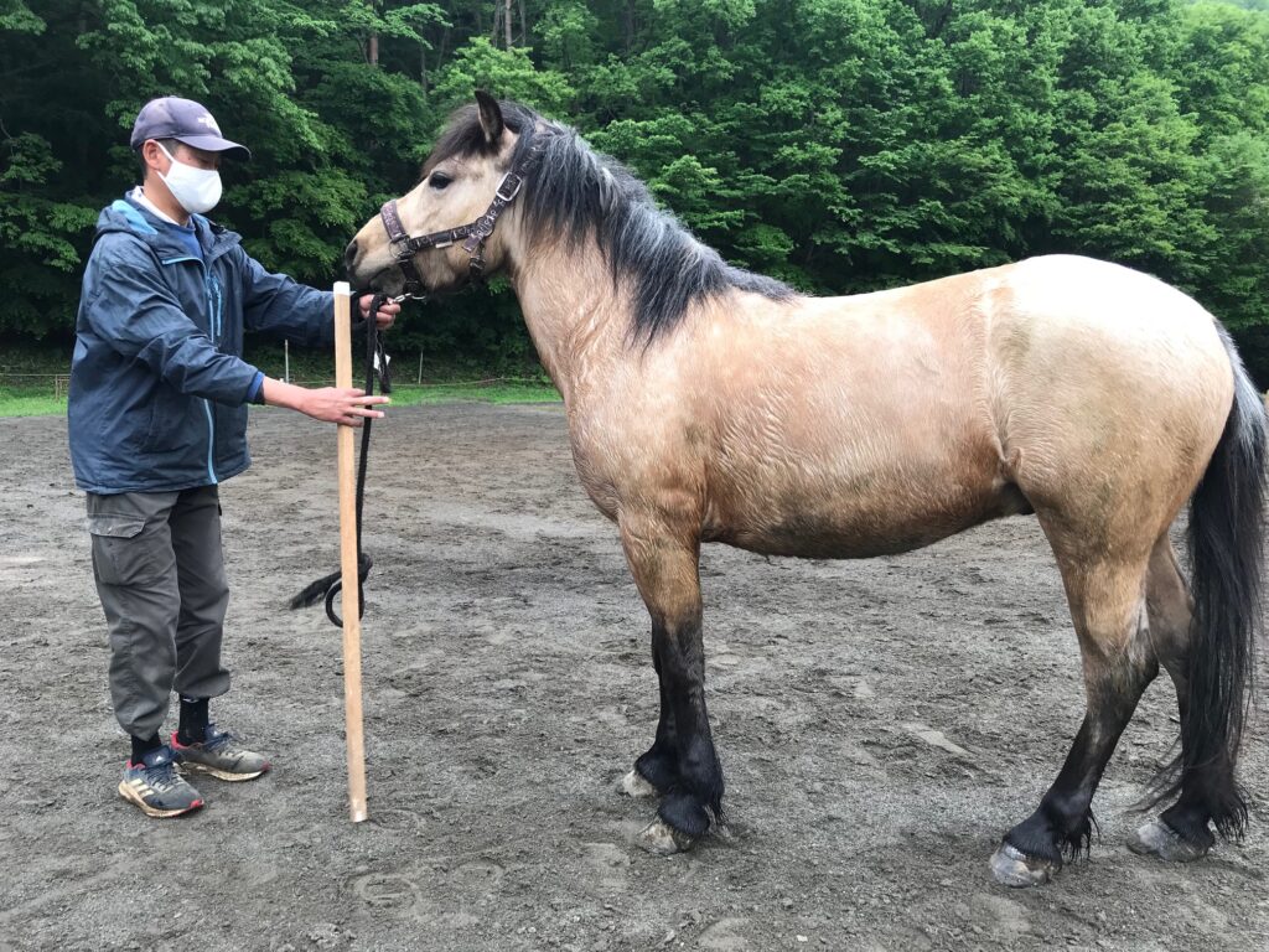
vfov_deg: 49.7
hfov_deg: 63.4
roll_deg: +0.3
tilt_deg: -4.8
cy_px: 476
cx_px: 634
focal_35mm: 28
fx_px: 1026
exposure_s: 1/129
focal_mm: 3.99
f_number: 1.8
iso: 20
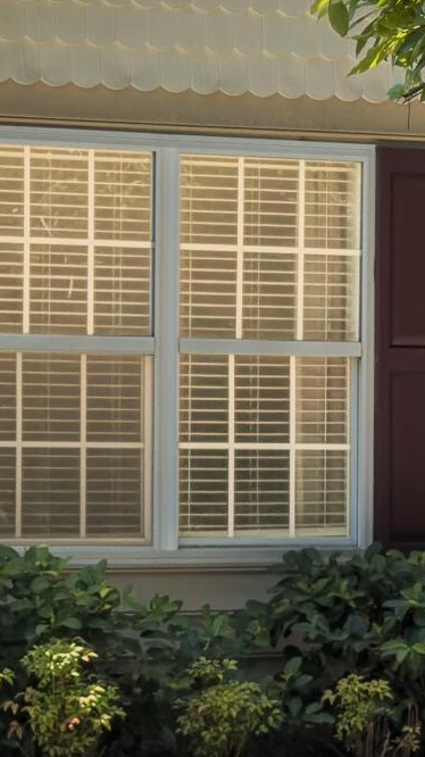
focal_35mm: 162
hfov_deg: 7.3
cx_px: -272
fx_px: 3250
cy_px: 403
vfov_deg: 13.3
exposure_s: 1/2300
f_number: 1.8
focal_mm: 6.76
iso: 64
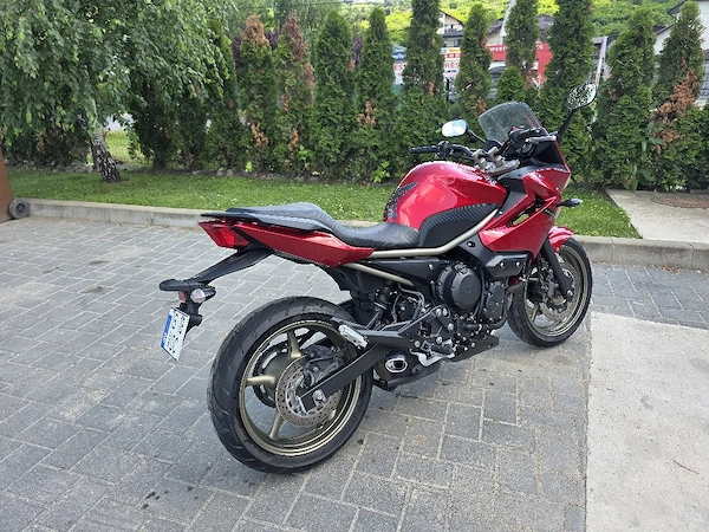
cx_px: 354
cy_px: 266
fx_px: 471
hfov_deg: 73.9
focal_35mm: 23
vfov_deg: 58.9
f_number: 1.7
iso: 40
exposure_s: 1/370
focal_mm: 6.3
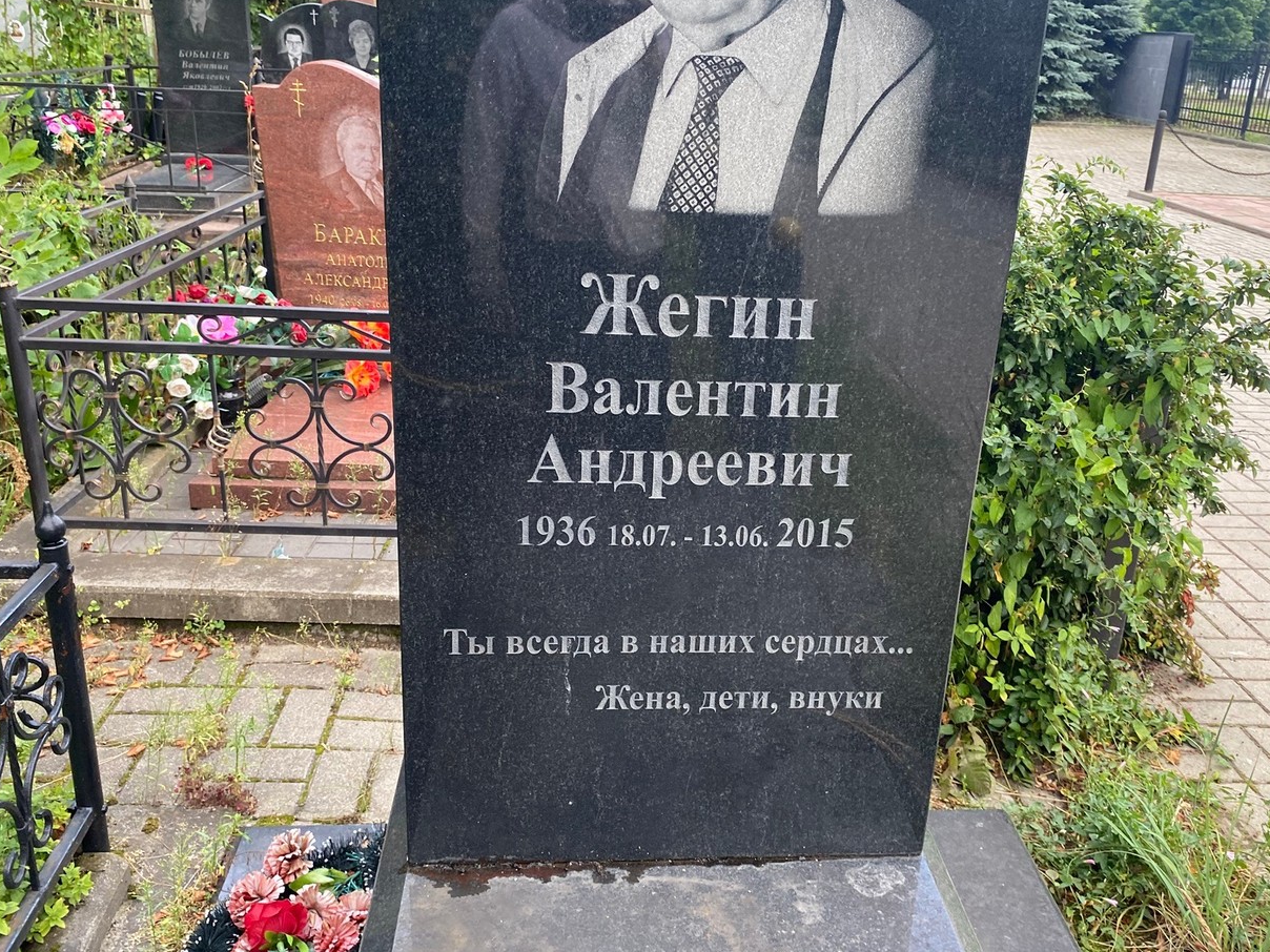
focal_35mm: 31
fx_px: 1137
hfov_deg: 58.2
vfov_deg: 45.4
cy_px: 444
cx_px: 699
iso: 100
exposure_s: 1/121
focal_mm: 4.25
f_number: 1.8
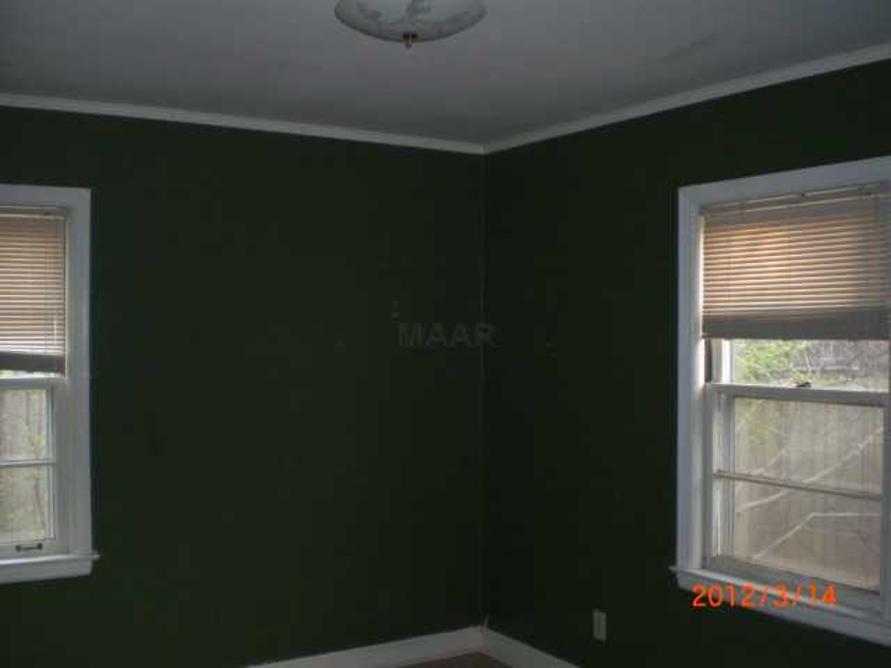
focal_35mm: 38
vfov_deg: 37.7
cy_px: 334
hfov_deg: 49.0
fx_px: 978
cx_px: 446
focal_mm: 6.3
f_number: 3.1
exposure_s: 1/30
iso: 200
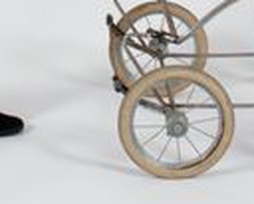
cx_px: 97
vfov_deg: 9.1
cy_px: -238
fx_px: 1183
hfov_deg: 12.2
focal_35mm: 157
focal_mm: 28
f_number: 7.1
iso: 200
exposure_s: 1/125
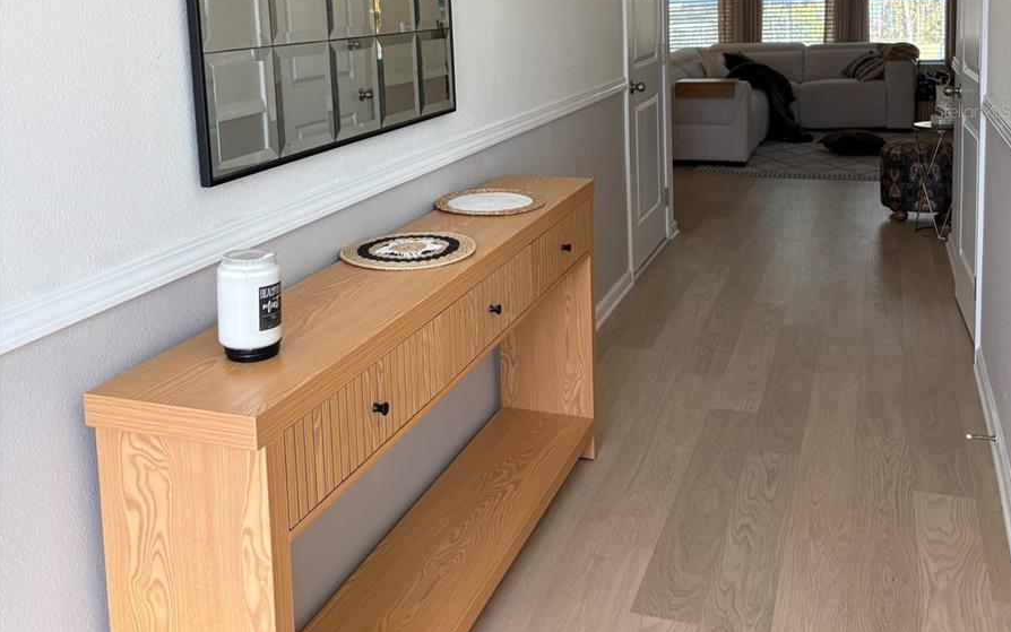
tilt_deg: -7.2
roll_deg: +2.7
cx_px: 506
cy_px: 111
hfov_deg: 52.7
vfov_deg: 33.3
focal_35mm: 37
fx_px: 1020
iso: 100
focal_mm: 5.96
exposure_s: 1/122
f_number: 1.6
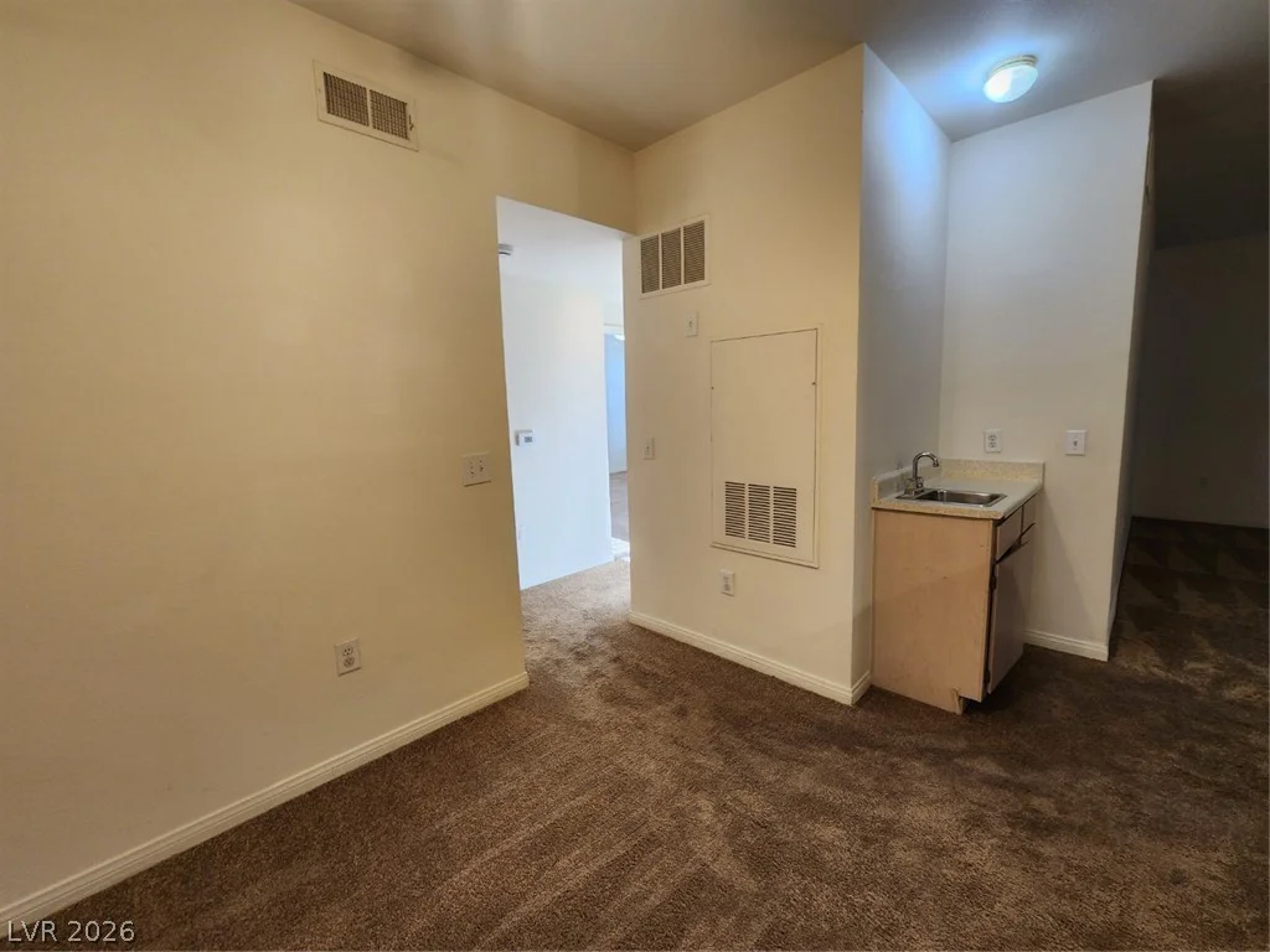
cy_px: 476
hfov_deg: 106.2
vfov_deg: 89.9
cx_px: 635
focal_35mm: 13
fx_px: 477
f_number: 2.2
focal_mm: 2.2
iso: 100
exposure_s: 1/60
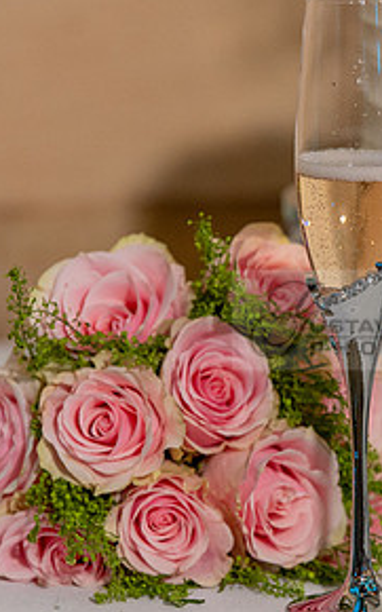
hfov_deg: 3.5
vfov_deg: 5.6
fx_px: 6269
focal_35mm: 376
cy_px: 377
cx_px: 281
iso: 1600
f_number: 3.2
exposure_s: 1/200
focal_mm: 150
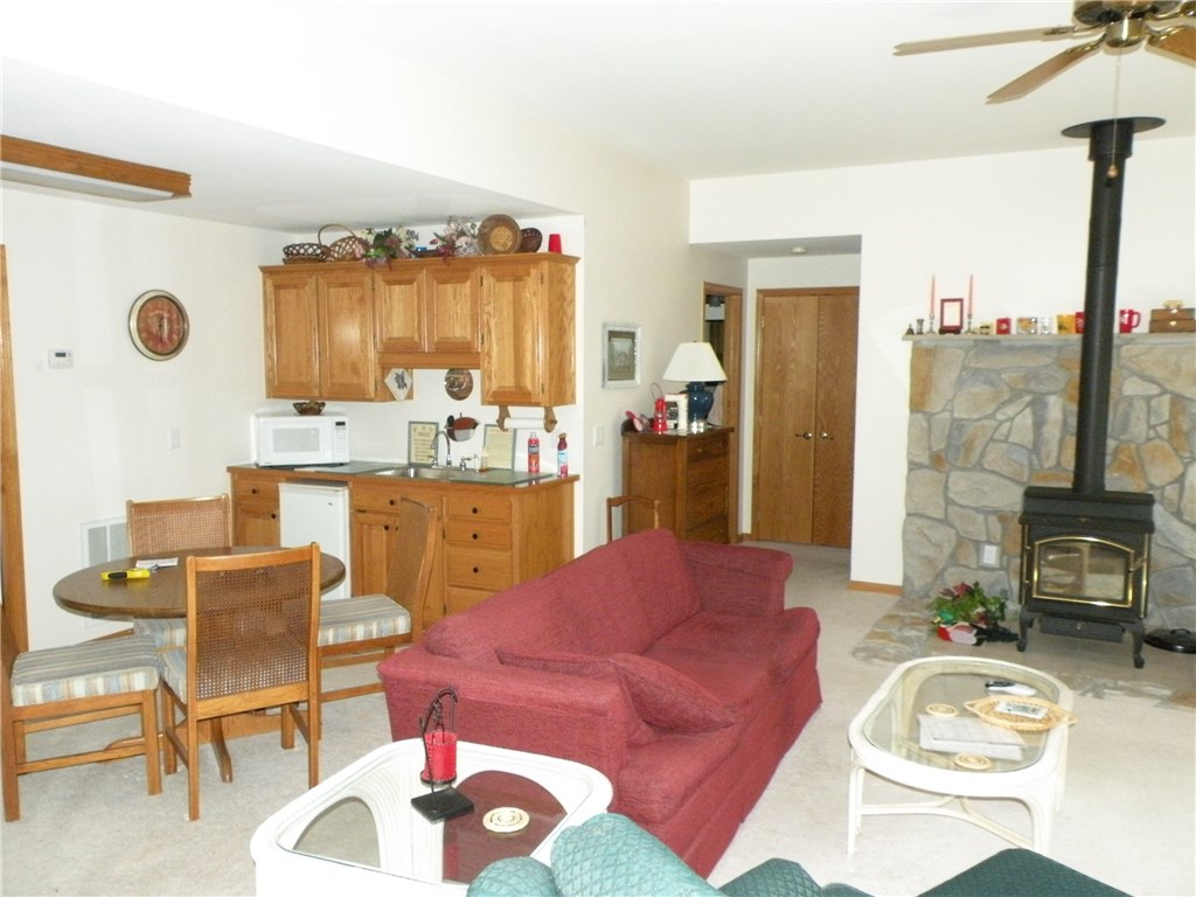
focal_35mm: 27
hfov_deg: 65.3
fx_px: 933
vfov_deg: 51.4
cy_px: 448
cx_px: 598
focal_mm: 4.7
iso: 444
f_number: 3.5
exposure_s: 1/60
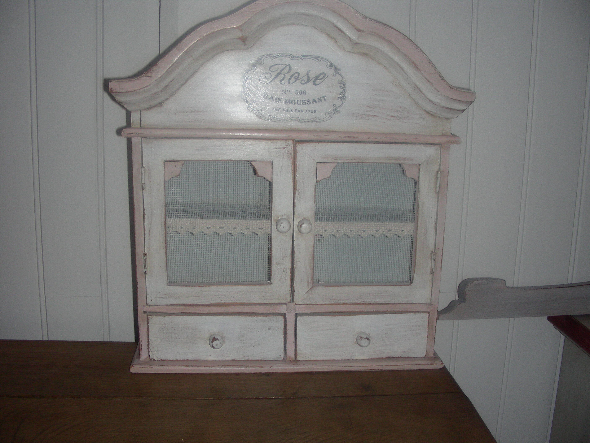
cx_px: 295
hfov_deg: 49.0
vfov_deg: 37.7
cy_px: 222
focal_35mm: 38
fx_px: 648
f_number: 3.5
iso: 50
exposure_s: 1/60.1
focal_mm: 6.3
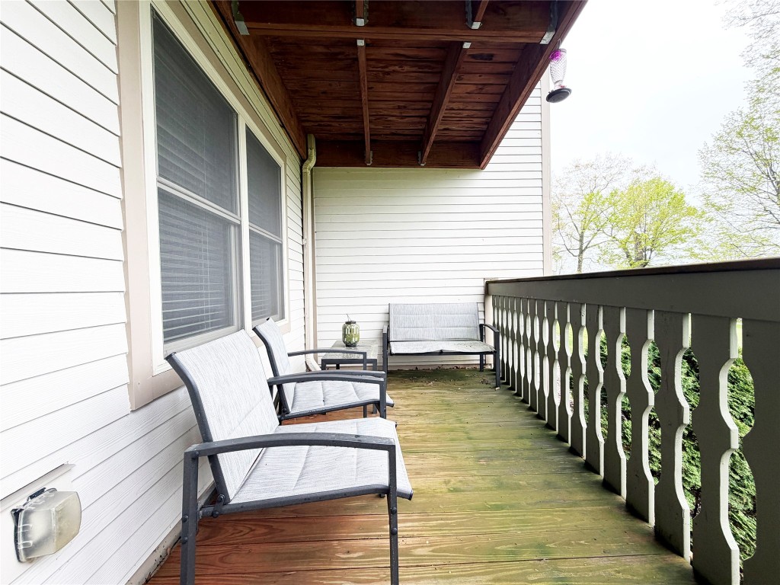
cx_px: 390
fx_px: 315
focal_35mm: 14
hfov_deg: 102.1
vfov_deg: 85.7
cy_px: 292
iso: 40
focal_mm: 2.22
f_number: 2.2
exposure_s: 1/246
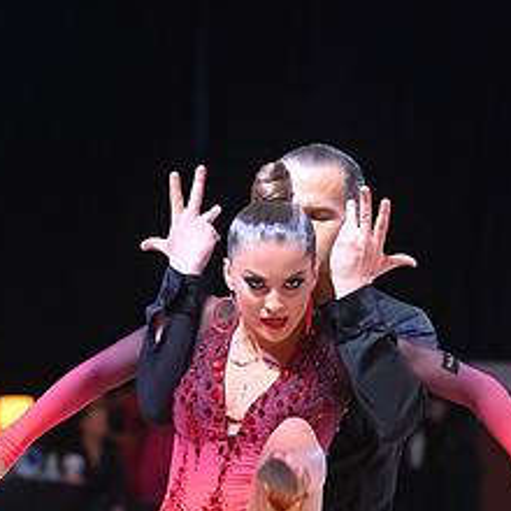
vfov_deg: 6.9
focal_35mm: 251
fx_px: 4192
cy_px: 627
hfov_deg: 7.0
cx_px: 231
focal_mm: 112
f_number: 4
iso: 2000
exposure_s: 1/250
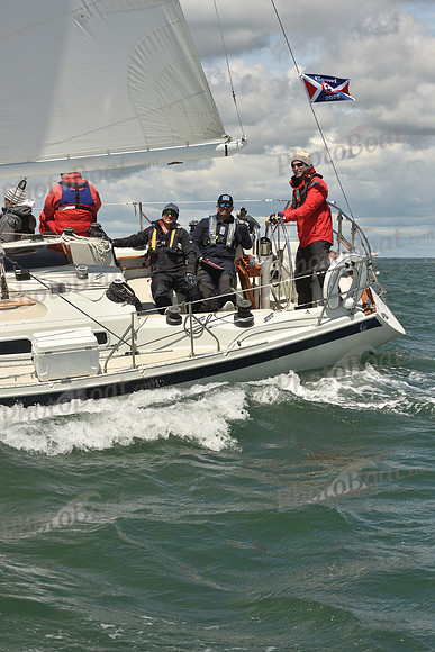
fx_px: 1666
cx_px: 218
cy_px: 326
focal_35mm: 92
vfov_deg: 22.1
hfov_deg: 14.9
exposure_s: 1/800
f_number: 11
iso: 320
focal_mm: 92
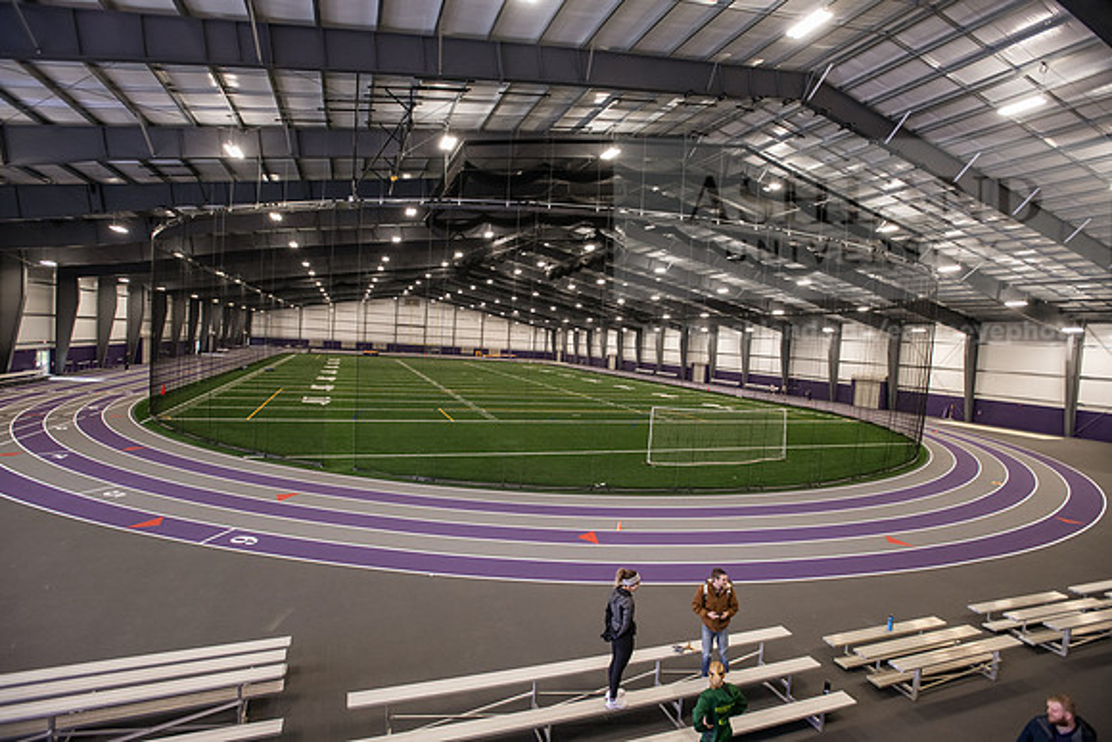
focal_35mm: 17
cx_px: 556
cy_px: 371
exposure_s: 1/160
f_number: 4.5
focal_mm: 17
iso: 1600
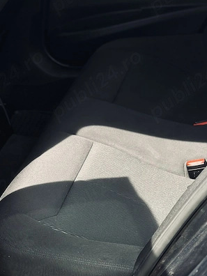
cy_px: 108
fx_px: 773
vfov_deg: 20.2
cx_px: 47
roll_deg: +6.0
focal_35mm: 97
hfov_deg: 15.2
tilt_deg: -23.6
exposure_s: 1/745
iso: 80
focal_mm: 6.86
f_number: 1.78
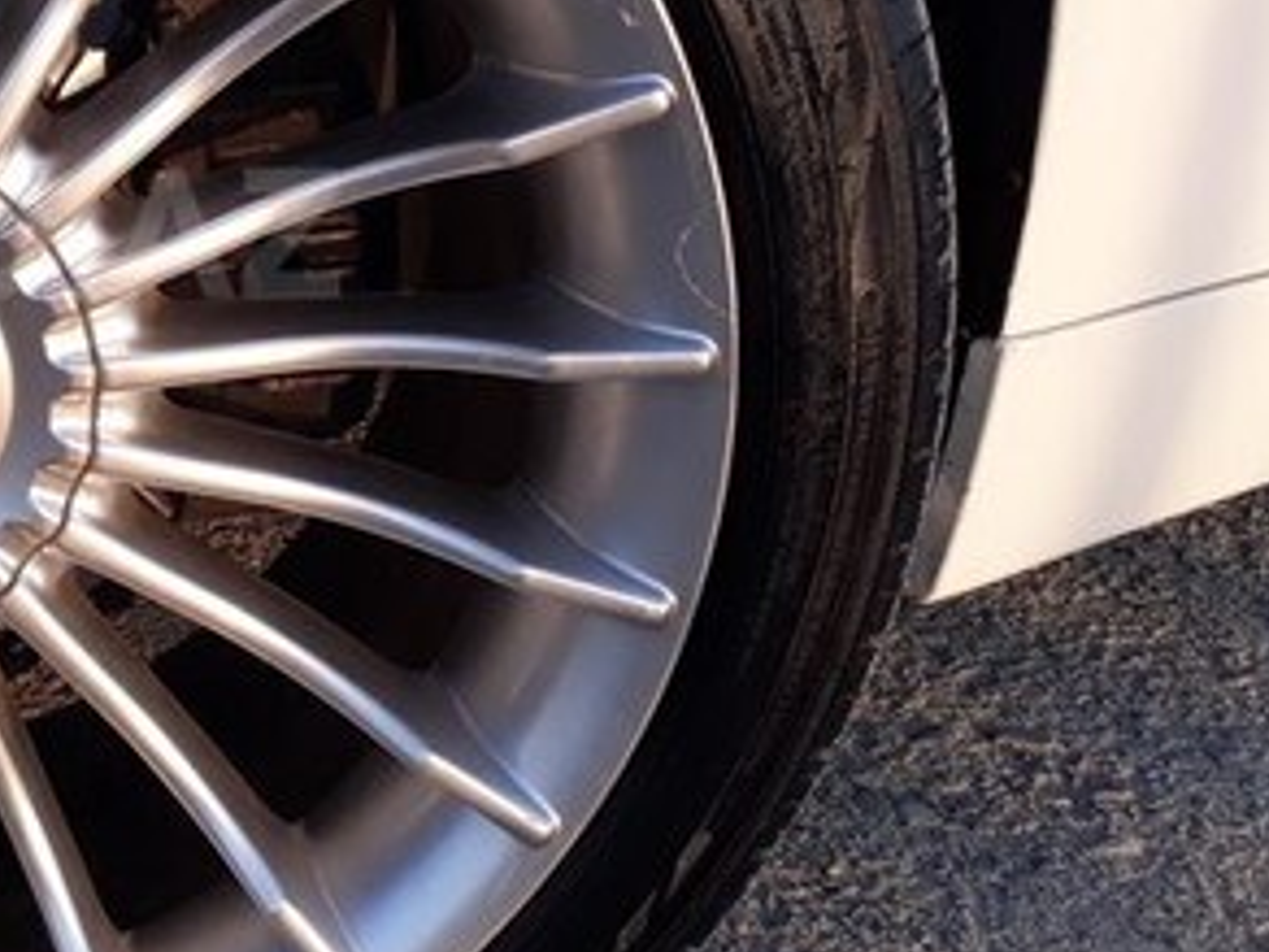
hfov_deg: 28.9
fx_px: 2236
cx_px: -104
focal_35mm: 61
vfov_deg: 23.8
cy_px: 233
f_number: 1.9
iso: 40
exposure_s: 1/418
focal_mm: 3.6
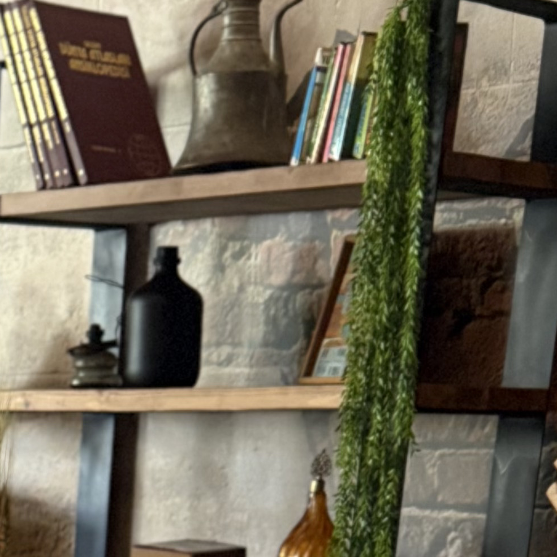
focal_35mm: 123
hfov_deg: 13.8
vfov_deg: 12.4
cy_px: 1141
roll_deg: -1.0
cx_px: -117
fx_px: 2239
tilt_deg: -18.2
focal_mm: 6.76
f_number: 1.78
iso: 400
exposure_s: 1/50
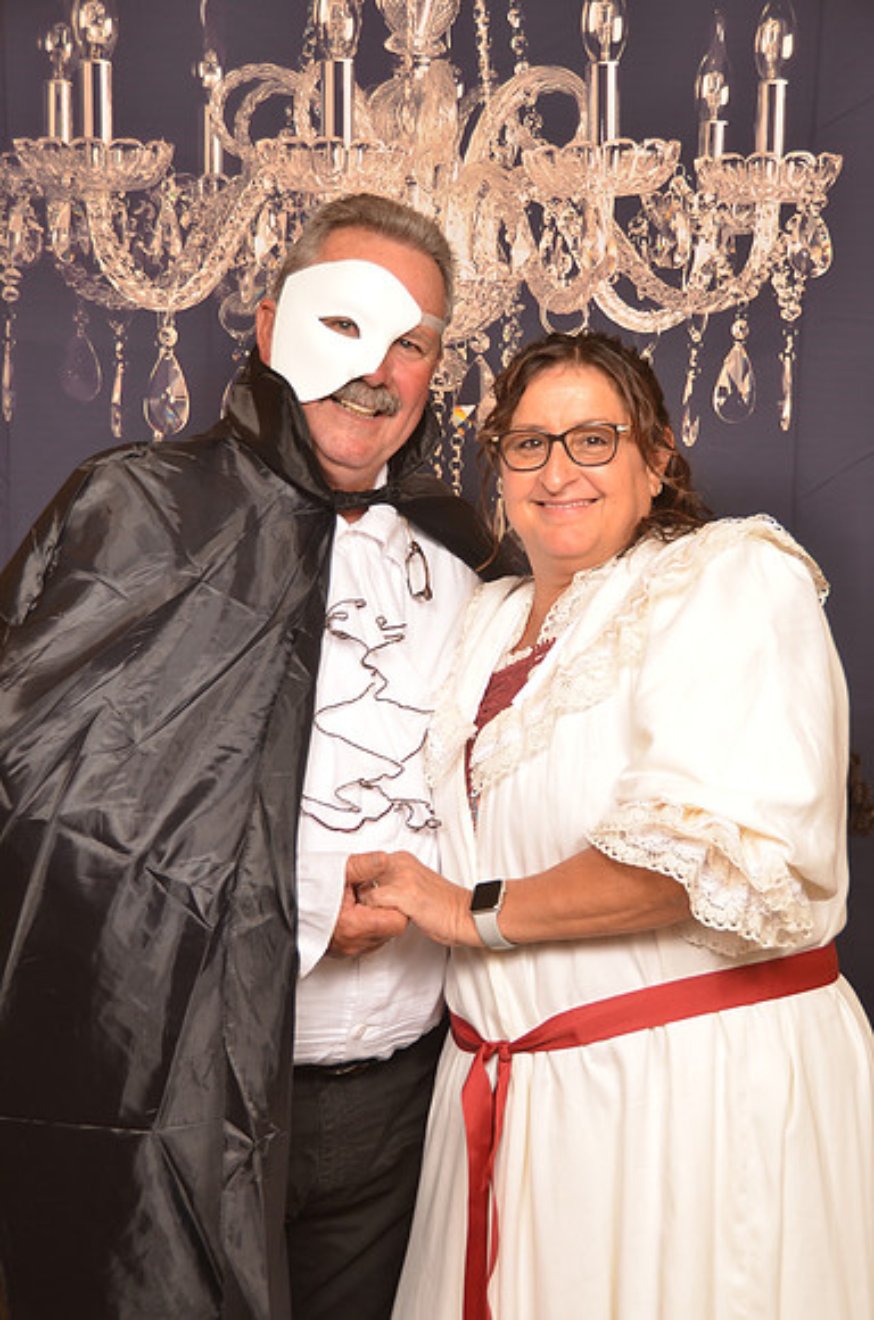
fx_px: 2305
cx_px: 437
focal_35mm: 63
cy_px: 660
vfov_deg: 32.0
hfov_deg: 21.5
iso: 200
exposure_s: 1/60
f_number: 5.6
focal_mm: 42
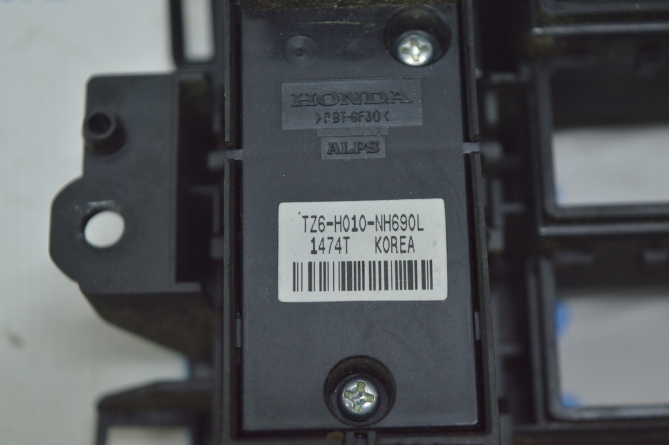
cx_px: 334
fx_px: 1532
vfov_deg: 16.5
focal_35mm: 82
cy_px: 222
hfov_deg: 24.6
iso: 400
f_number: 5.6
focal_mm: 55
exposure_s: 1/60
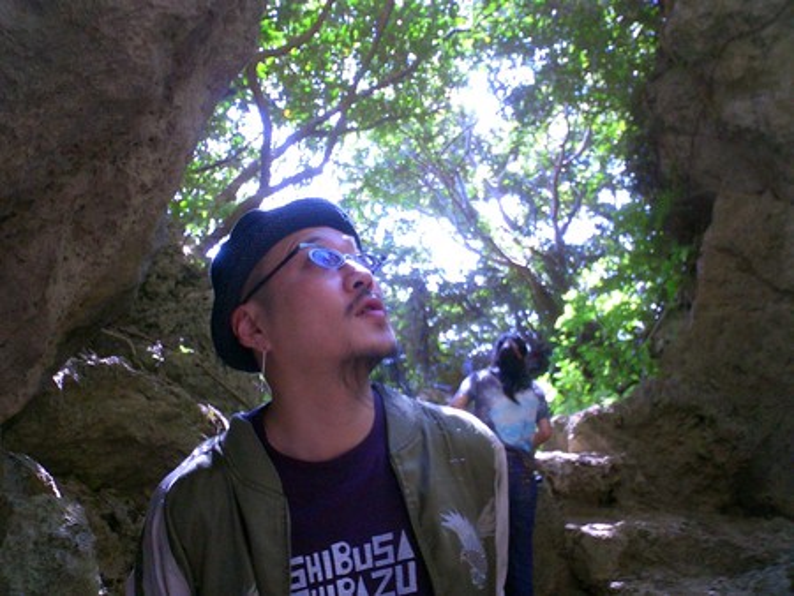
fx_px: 849
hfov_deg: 50.1
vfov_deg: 38.7
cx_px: 397
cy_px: 298
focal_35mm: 37
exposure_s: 1/80
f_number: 3.5
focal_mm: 5.6
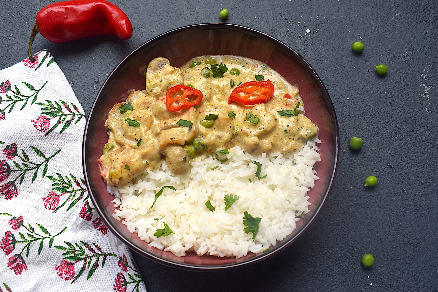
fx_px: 438
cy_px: 146
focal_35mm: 36
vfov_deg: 36.9
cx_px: 219
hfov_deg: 53.1
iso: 360
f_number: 8
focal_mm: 24
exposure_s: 1/250
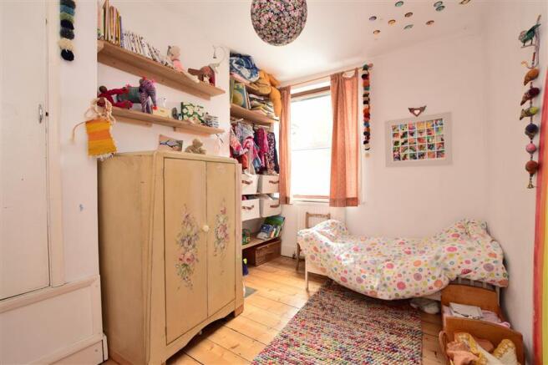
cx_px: 274
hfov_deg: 100.4
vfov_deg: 77.3
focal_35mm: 15
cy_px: 182
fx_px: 228
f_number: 8
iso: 400
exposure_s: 1/10
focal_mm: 10
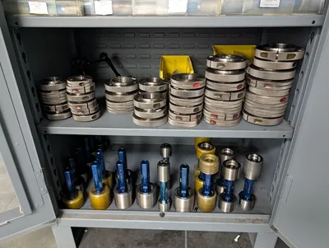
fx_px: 228
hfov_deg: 71.5
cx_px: 164
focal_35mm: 24
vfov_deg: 56.9
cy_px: 124
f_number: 1.68
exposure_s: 1/120
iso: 2050
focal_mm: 6.9
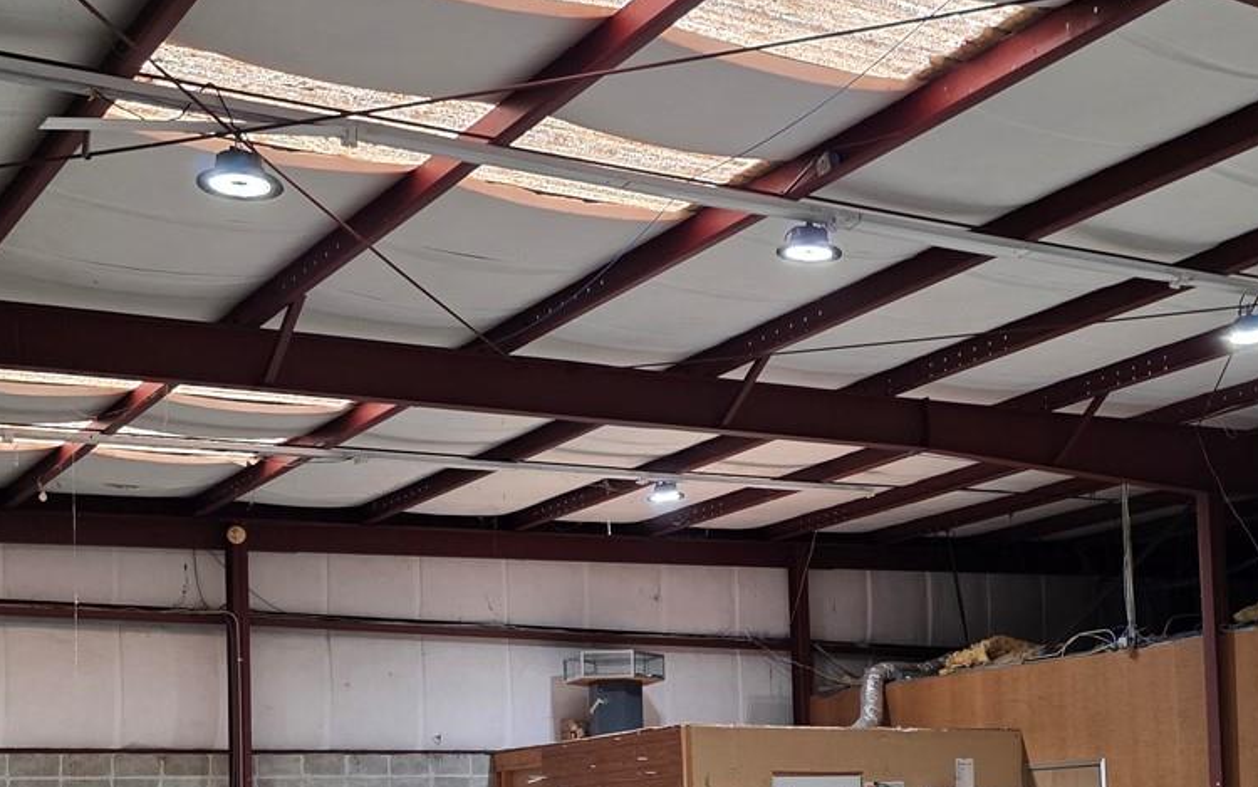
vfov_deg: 24.1
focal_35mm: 52
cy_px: 732
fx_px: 1783
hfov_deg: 38.5
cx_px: 824
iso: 200
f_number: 1.7
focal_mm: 6.25
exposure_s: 1/120
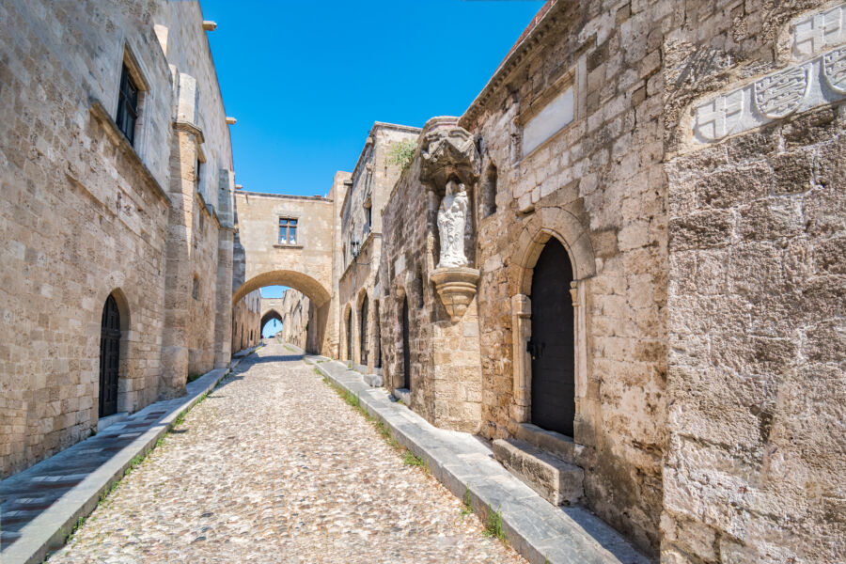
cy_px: 282
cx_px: 423
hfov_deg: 100.4
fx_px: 352
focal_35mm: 15
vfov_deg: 77.3
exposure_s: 1/320
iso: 100
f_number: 8
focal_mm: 10
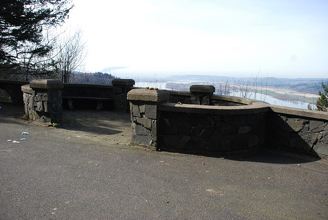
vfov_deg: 48.0
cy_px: 110
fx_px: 246
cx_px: 164
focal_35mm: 27
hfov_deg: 67.3
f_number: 5
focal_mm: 18
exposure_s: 1/400
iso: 200
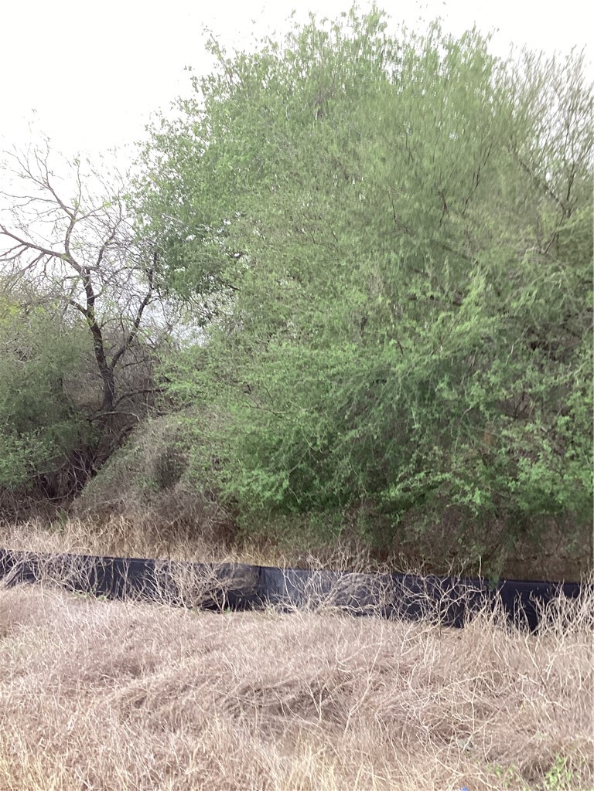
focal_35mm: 31
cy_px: 396
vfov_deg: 58.4
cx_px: 297
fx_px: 709
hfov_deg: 45.4
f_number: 2.4
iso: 50
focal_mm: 3.3
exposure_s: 1/60
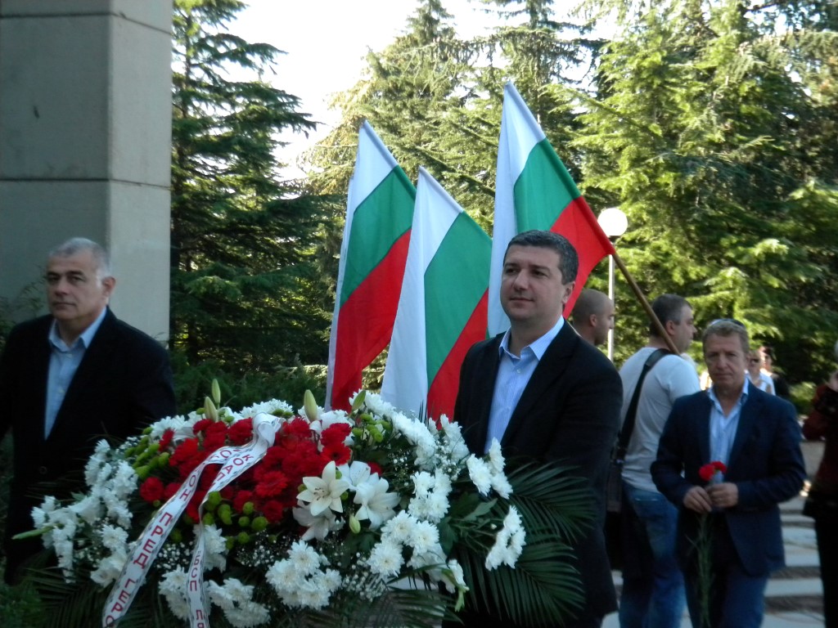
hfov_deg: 29.0
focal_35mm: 67
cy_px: 314
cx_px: 419
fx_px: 1622
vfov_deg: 21.9
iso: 400
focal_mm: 12.2
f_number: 4.3
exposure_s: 1/445
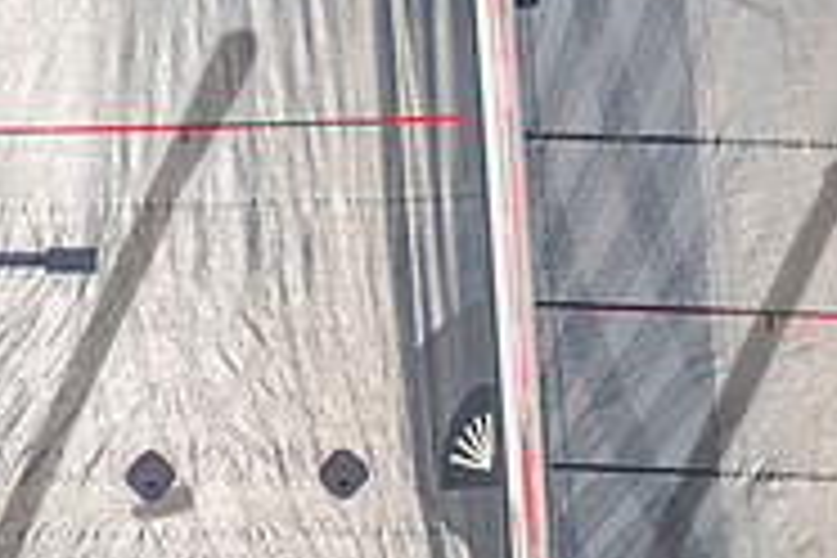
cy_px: 451
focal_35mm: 853
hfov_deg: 2.4
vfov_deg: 1.6
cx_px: 1369
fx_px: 19831
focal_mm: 200
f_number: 8
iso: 400
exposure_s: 1/1000
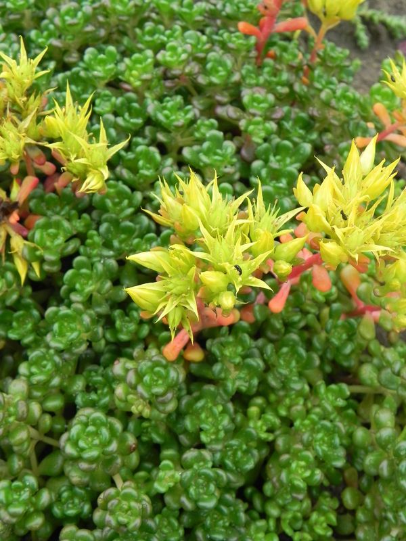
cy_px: 270
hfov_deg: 31.5
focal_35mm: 46
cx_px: 203
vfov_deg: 41.2
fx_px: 719
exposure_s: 1/80
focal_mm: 8.2
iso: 160
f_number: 4.5
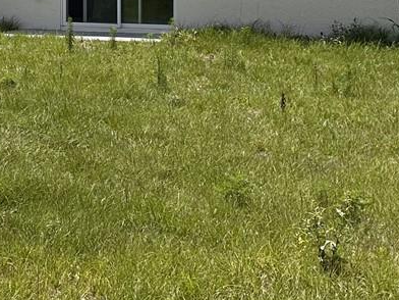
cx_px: 36
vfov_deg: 14.8
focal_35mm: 98
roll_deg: -0.1
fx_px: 1130
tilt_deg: -2.4
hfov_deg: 19.6
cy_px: -8
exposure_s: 1/6623
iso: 80
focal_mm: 6.86
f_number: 1.78
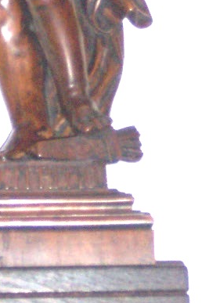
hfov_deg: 6.5
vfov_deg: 9.7
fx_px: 1784
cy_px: 15
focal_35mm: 212
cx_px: 20
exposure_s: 1/60
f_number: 4
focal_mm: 16
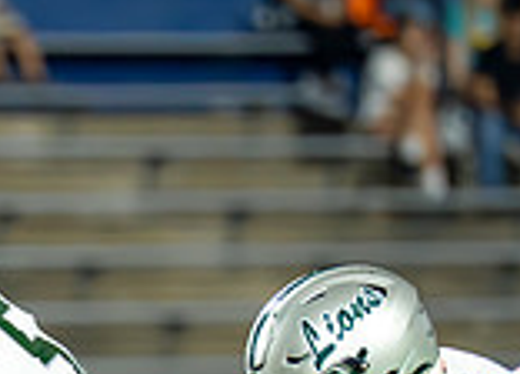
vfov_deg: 1.2
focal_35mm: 1170
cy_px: 613
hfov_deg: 1.7
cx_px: -124
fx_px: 17309
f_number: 2.8
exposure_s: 1/1600
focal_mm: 200
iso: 3200
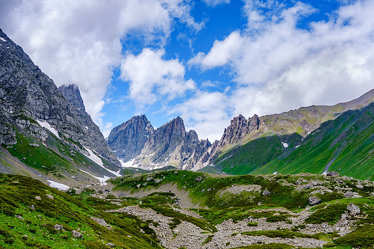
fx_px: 346
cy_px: 136
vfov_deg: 39.6
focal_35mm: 33
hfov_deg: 56.5
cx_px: 215
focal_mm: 19.1
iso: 160
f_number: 8
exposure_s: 1/50
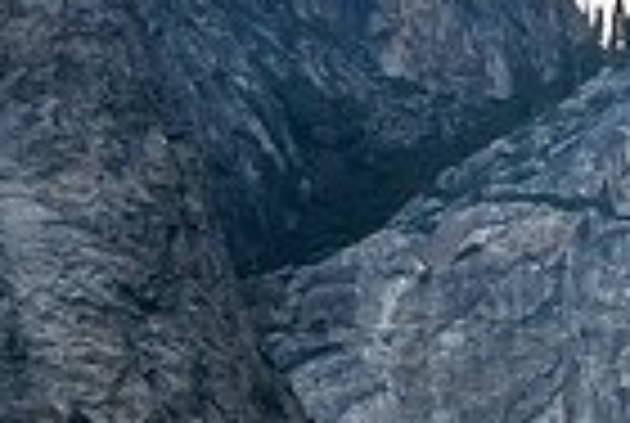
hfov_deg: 6.5
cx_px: 1210
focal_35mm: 310
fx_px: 5437
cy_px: 551
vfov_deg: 4.4
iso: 250
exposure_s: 1/125
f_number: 9
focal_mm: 27.44
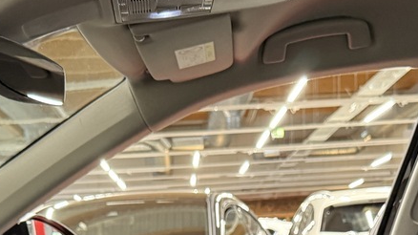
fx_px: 953
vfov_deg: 12.3
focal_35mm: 86
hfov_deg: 24.7
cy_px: 481
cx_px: 199
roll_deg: +3.3
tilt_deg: -12.0
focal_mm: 6.76
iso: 400
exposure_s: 1/60
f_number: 1.78
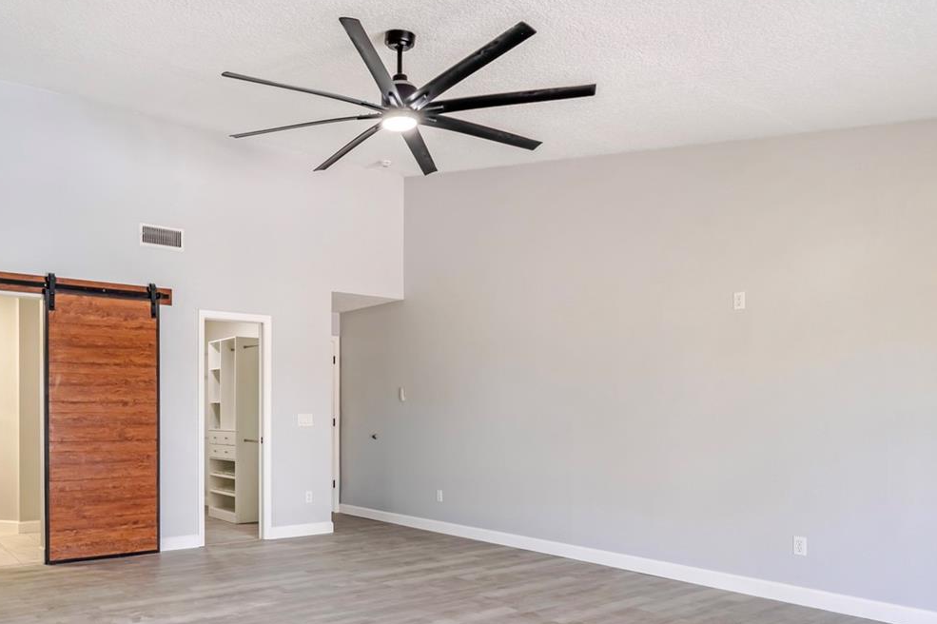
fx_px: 698
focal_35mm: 27
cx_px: 322
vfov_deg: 47.1
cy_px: 434
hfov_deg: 66.2
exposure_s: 1/125
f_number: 9
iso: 250
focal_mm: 11
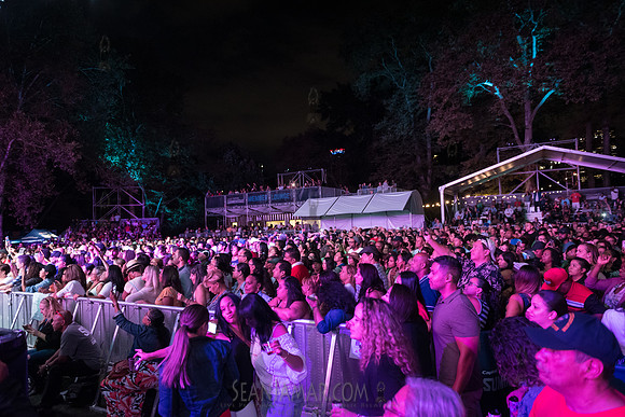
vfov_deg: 53.2
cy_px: 208
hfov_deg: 73.7
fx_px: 417
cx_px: 312
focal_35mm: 24
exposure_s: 1/125
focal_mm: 24
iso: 5000
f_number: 3.2
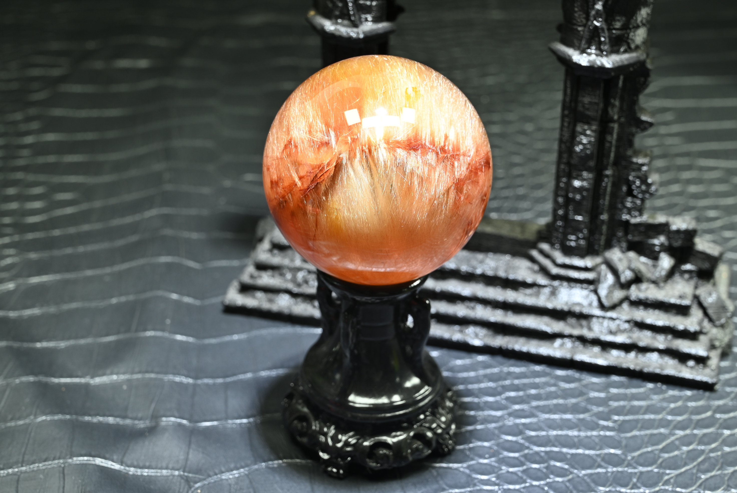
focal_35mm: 73
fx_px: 1496
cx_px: 368
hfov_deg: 27.7
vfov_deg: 18.7
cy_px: 246
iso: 100
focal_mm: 49
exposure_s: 1/13
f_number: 8
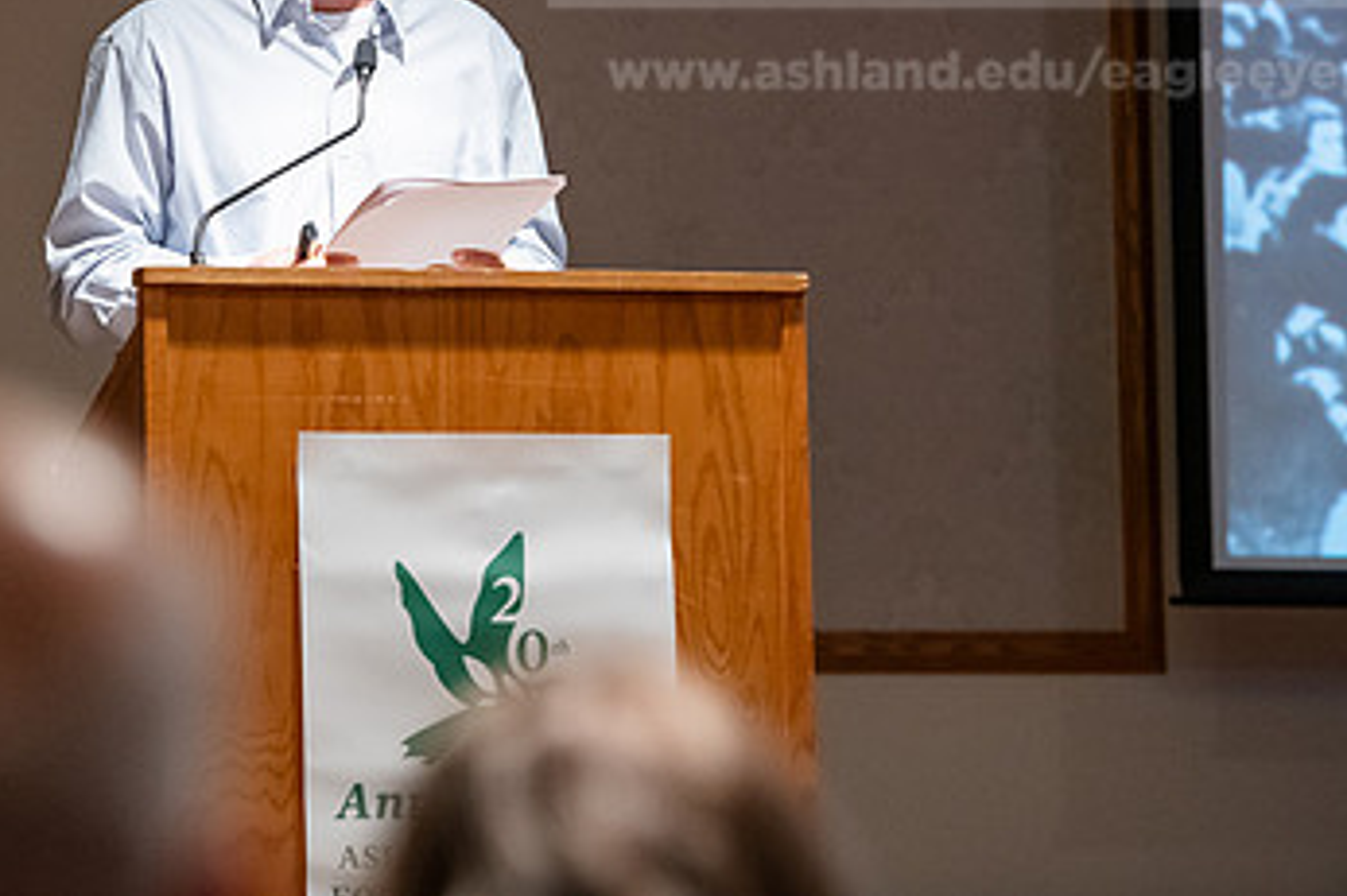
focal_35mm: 209
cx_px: 431
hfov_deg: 9.8
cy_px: 153
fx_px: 7816
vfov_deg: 6.6
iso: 4000
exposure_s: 1/200
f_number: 3.2
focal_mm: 125
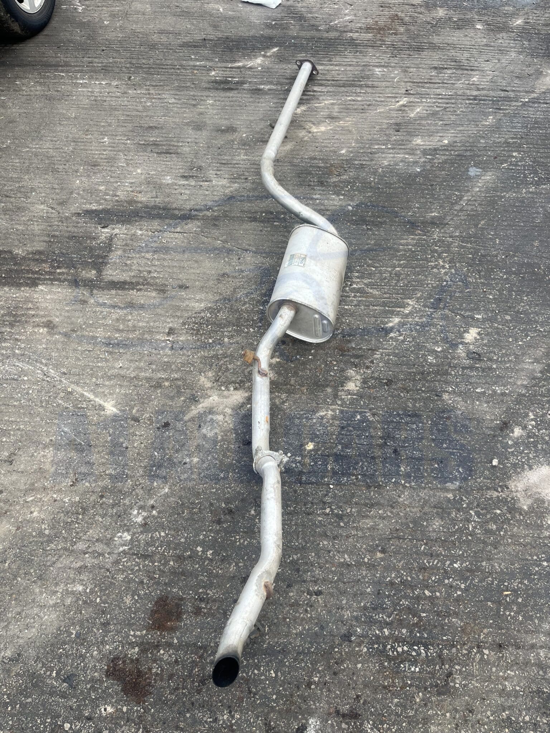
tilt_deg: -57.2
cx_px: 275
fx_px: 551
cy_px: 366
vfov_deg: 67.3
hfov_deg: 53.1
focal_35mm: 26
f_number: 1.6
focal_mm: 5.1
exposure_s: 1/542
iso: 50
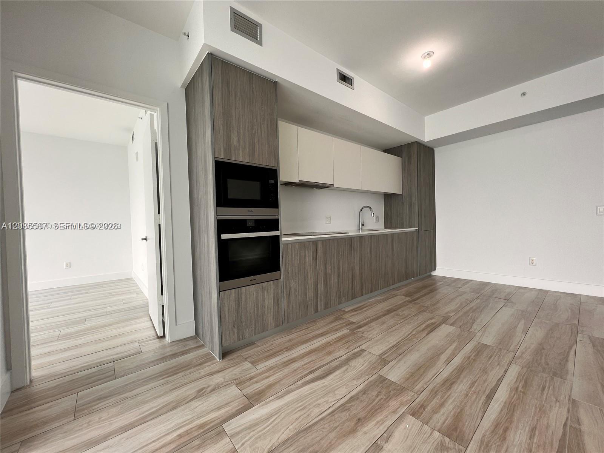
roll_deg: +1.1
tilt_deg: -1.0
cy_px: 226
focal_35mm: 13
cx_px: 302
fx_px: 227
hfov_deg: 106.2
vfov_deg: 89.9
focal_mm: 1.57
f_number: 1.8
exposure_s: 1/120
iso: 50
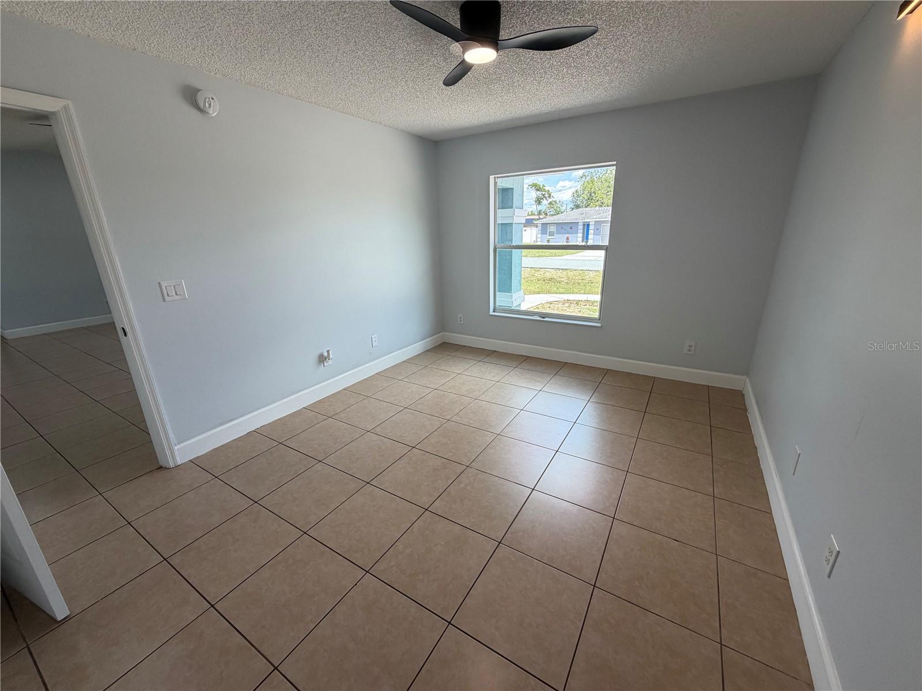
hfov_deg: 102.1
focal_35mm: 14
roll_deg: +1.2
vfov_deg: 85.7
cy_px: 346
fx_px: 373
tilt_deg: -17.9
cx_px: 461
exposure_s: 1/140
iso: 64
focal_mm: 2.22
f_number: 2.2
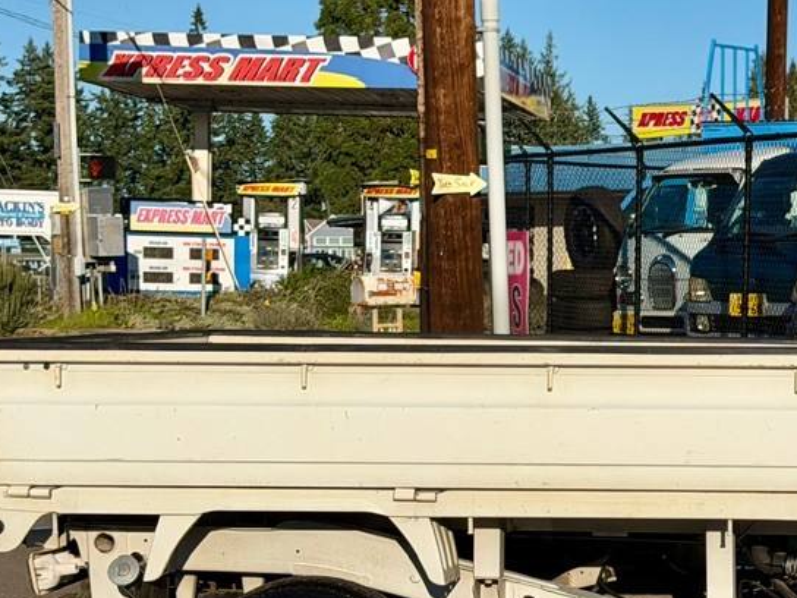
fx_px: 2602
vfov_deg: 13.1
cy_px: 372
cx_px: 834
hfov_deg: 17.0
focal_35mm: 113
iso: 64
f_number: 1.78
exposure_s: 1/13333
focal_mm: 6.76
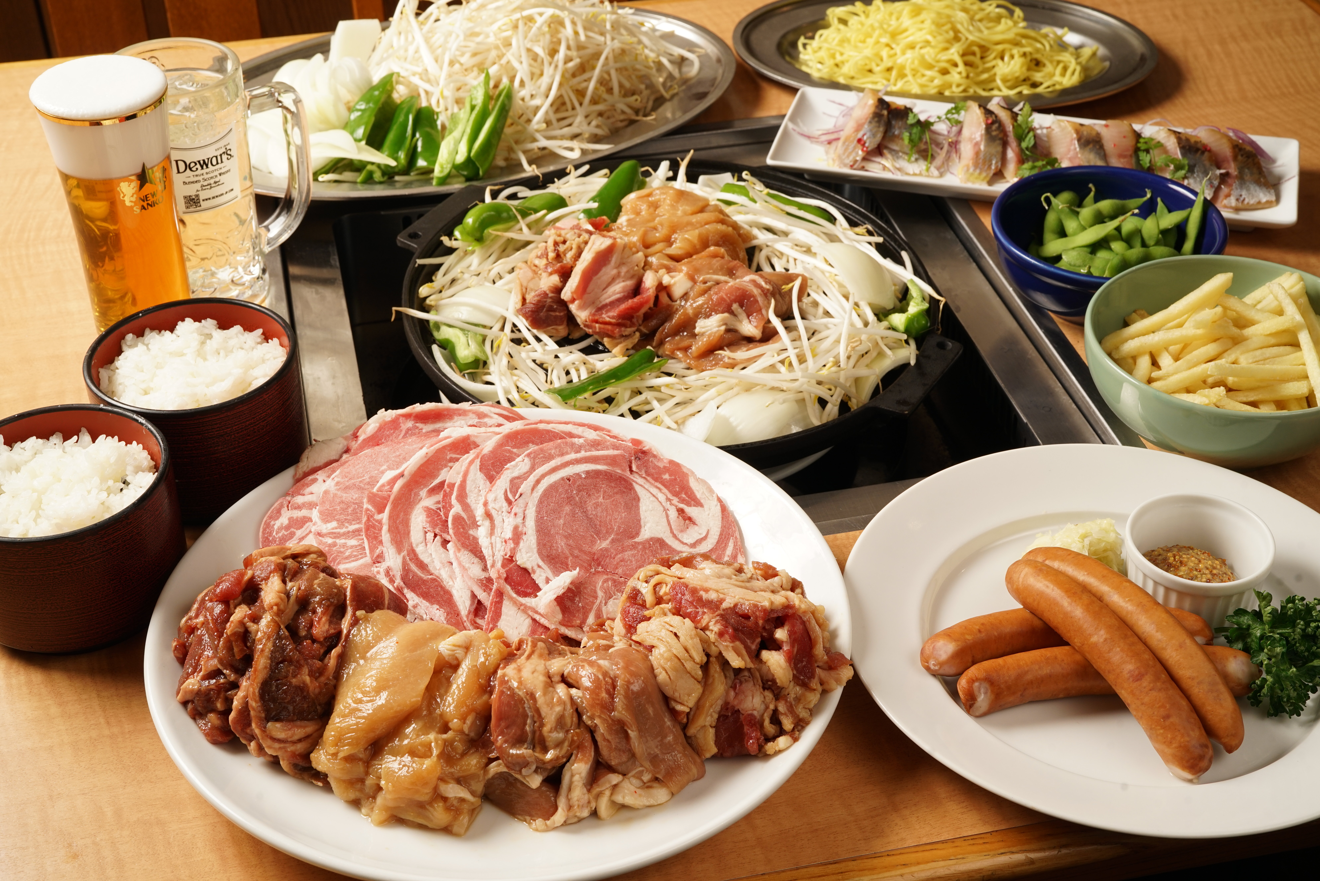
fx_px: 1833
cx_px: 660
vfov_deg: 27.0
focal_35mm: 50
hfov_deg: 39.6
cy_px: 440
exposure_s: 1/60
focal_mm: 50
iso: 320
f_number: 11
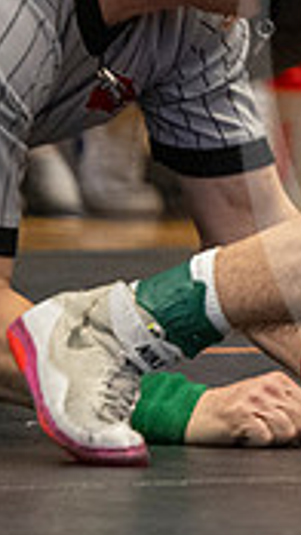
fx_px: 14062
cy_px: 132
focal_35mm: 992
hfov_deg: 1.2
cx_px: 928
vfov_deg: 2.2
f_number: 2.8
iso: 3200
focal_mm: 150
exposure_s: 1/1000
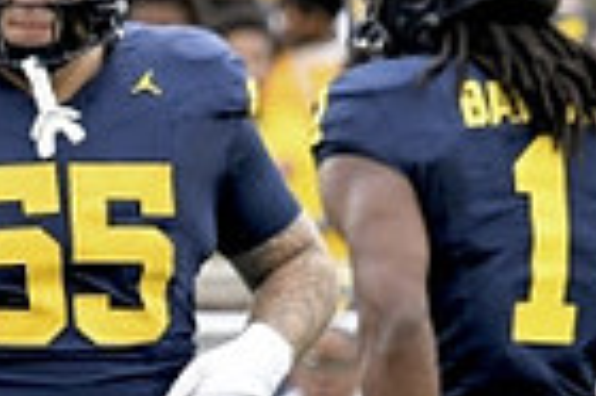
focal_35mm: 1555
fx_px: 25714
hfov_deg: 1.3
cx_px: -592
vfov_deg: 0.9
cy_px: 468
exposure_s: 1/1250
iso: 1600
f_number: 5.6
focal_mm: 250
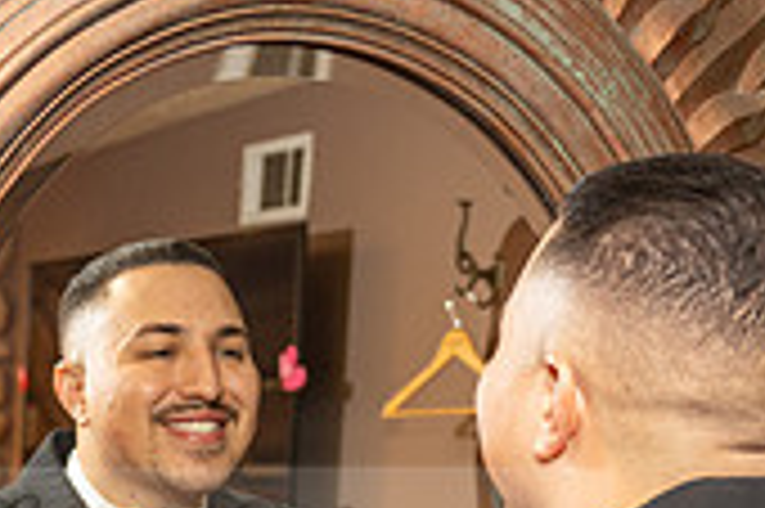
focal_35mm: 82
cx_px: 234
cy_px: 573
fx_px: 1741
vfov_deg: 16.1
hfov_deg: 24.6
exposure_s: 1/160
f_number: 2.8
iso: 800
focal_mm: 24
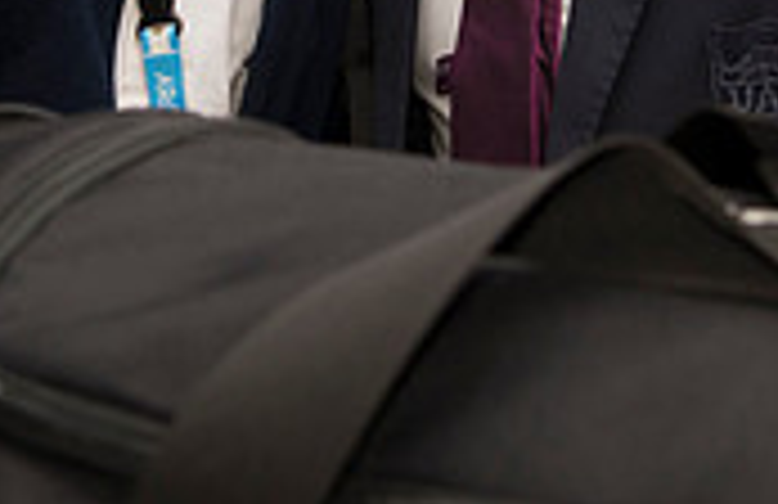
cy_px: -405
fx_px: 3470
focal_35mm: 162
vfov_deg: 8.0
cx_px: 535
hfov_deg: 12.8
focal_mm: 44
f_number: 6.3
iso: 500
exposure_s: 1/160
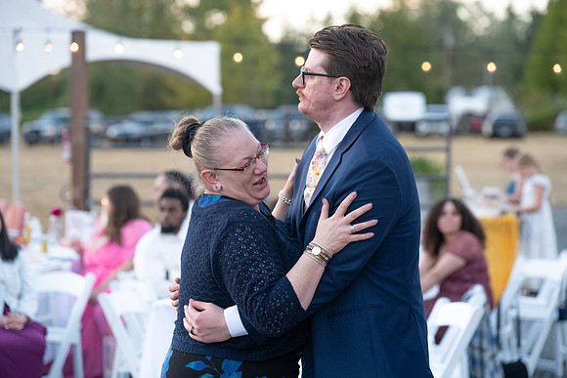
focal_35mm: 126
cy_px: 189
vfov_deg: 10.9
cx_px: 284
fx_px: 1985
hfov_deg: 16.3
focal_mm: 126
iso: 2000
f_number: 4
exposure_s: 1/500
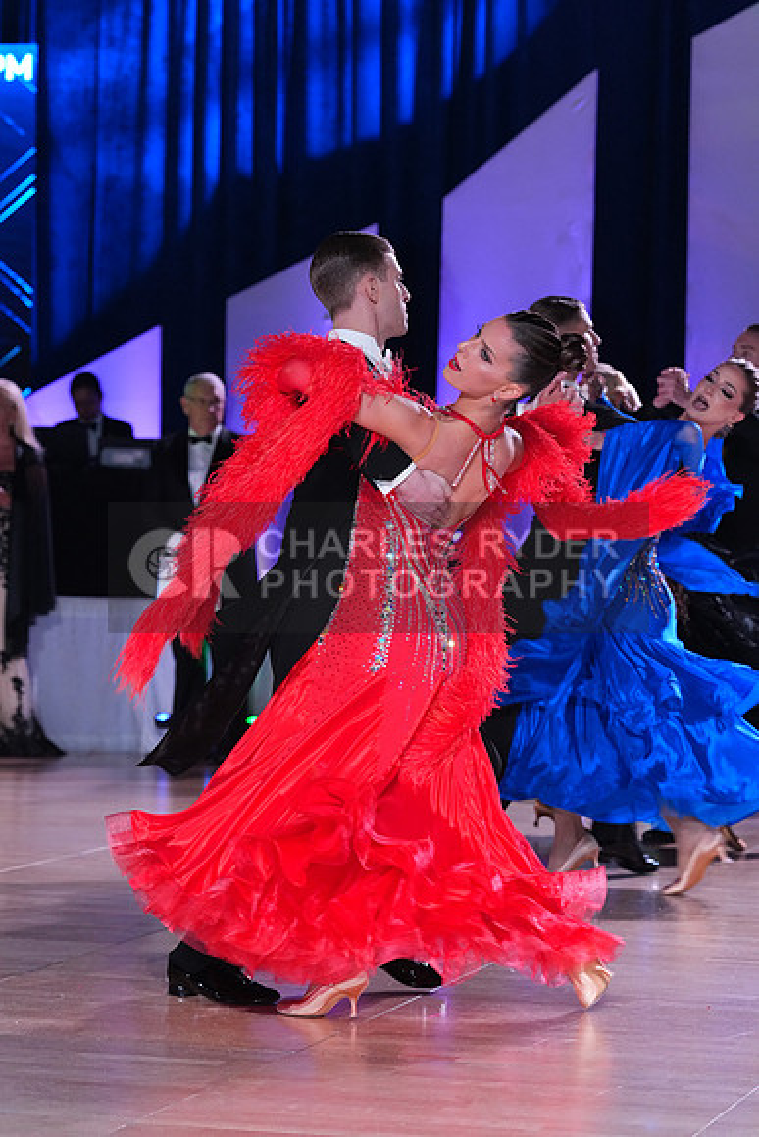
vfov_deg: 18.6
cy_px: 568
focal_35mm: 110
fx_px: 3476
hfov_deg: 12.5
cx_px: 380
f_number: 5
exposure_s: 1/250
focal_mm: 110
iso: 3200
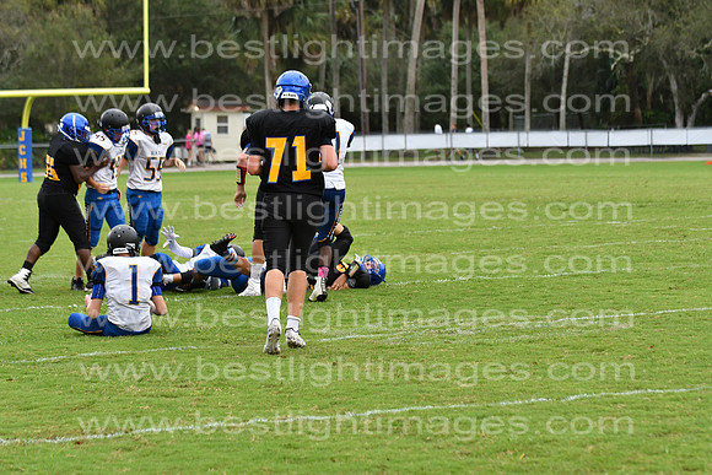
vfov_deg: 6.5
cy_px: 238
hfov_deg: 9.8
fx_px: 4154
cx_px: 356
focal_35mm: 210
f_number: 3.5
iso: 800
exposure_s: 1/1600
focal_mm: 140
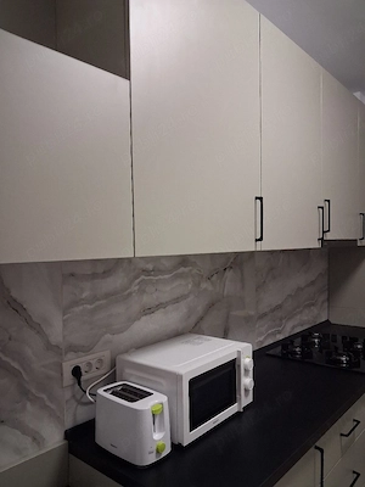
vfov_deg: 65.3
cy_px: 244
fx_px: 380
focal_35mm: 27
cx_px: 182
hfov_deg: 51.4
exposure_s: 1/40
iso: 400
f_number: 1.8
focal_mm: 4
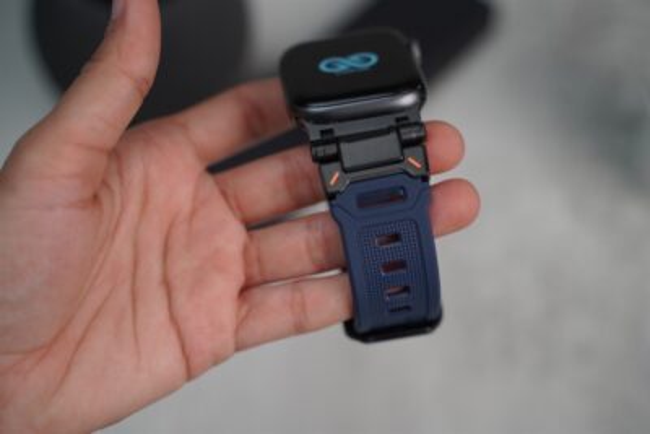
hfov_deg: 35.6
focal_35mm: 56
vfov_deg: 24.2
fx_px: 1011
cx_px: 325
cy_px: 217
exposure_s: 1/160
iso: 1250
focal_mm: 56
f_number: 4
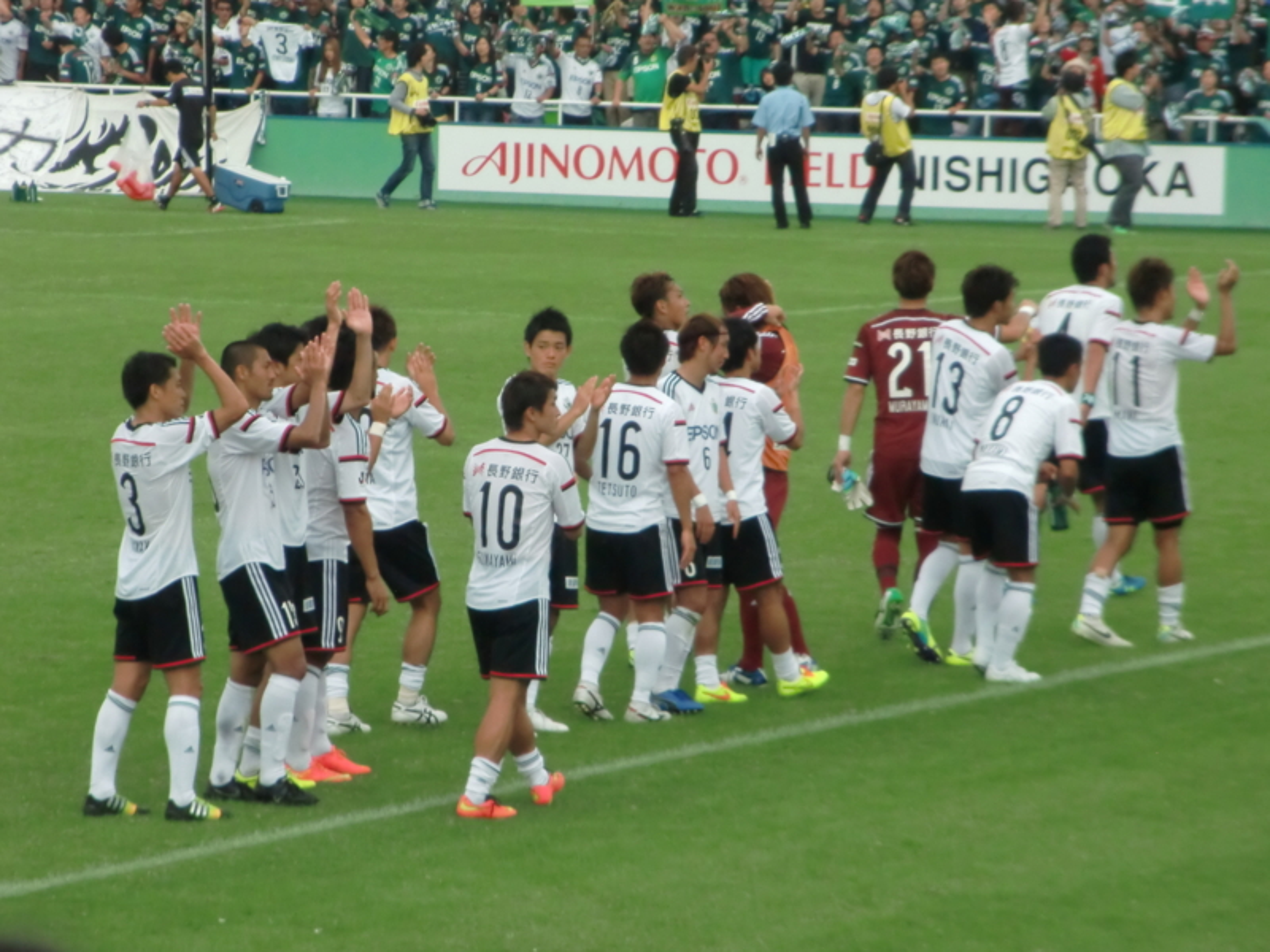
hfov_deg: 8.2
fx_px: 8805
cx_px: 635
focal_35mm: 240
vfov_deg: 6.2
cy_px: 476
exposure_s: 1/250
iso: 320
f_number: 5.8
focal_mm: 43
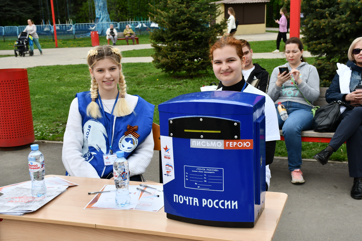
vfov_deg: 28.1
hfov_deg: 41.1
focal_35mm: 48
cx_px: 181
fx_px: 483
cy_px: 120
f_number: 8
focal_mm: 32
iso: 125
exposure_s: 1/250
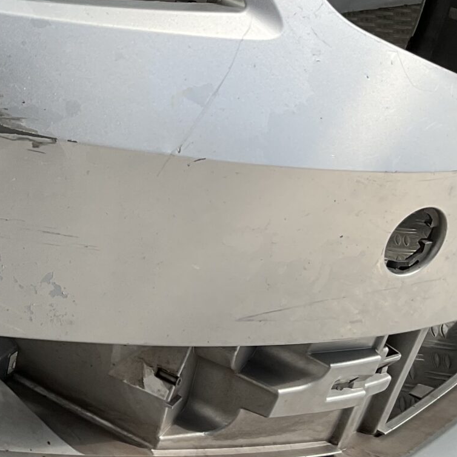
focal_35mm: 87
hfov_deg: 19.1
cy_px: 156
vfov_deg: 19.9
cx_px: -56
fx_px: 1299
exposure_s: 1/816
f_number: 1.8
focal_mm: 3
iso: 16
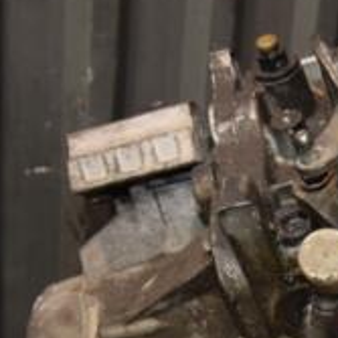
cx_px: 393
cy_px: 310
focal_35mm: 101
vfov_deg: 17.0
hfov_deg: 16.6
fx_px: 1116
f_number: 5
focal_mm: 22
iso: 800
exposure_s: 1/60
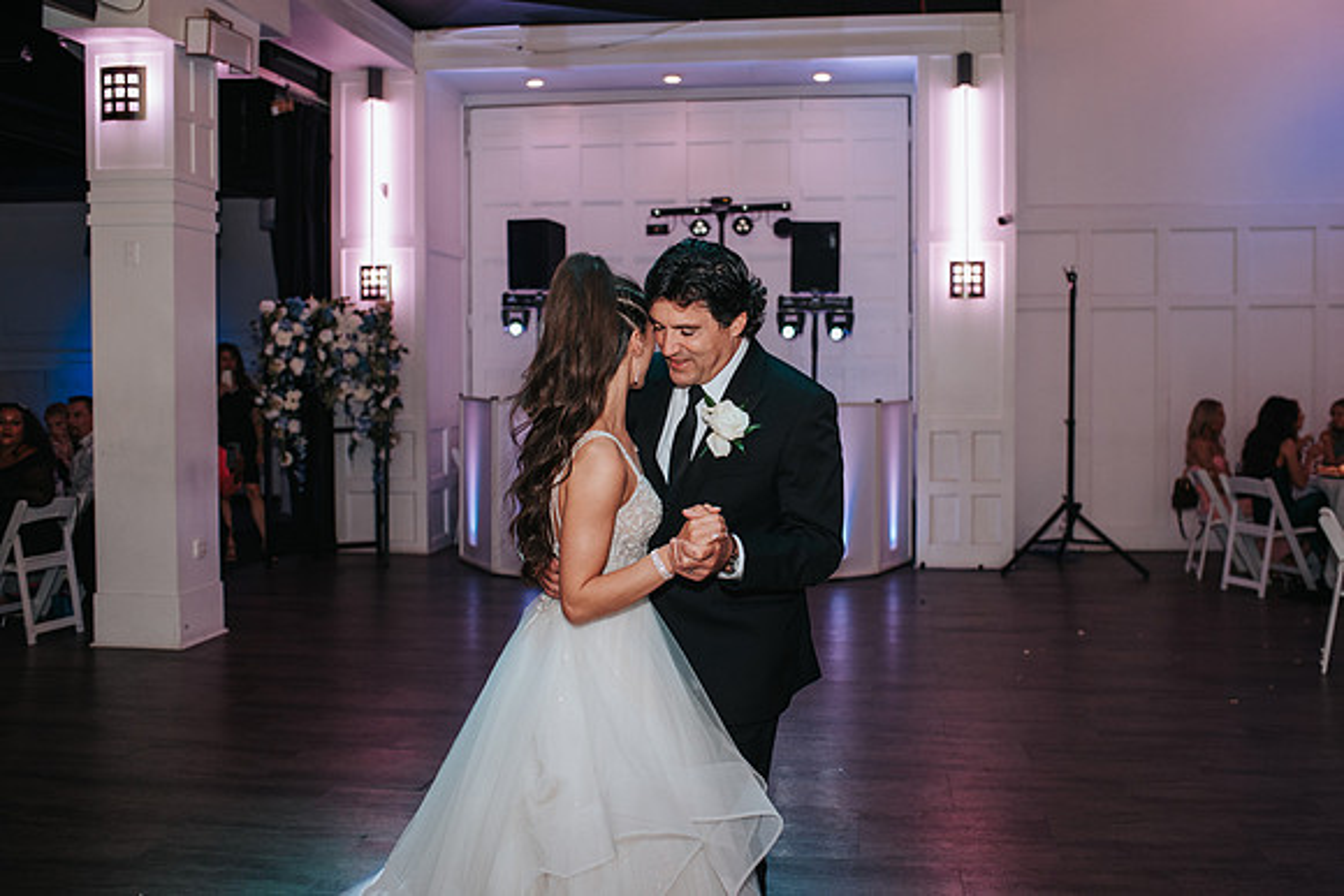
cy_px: 422
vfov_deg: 35.9
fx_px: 1384
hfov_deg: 51.8
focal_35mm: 37
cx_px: 711
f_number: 2.8
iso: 1000
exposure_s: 1/200
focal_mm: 35
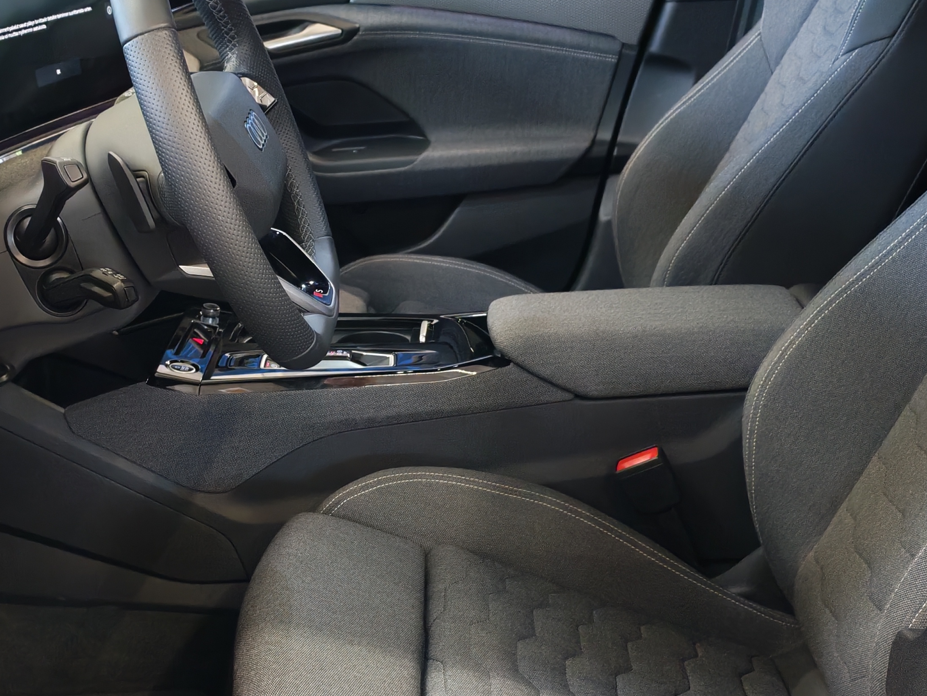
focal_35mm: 58
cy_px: 376
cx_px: 318
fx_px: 1553
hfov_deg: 33.0
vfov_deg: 25.2
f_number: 1.9
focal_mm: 6.12
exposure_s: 1/100
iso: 809
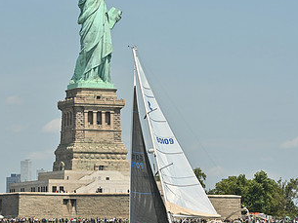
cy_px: 76
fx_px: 1542
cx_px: 116
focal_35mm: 179
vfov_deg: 8.3
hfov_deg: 11.0
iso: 320
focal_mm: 98
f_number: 9
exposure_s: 1/1250
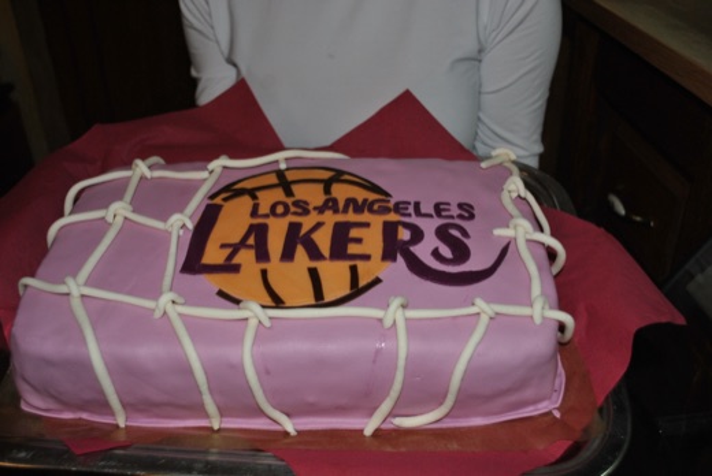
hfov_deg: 53.1
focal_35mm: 36
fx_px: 713
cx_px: 356
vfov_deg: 37.0
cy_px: 238
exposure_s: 1/60
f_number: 4
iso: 200
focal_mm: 24
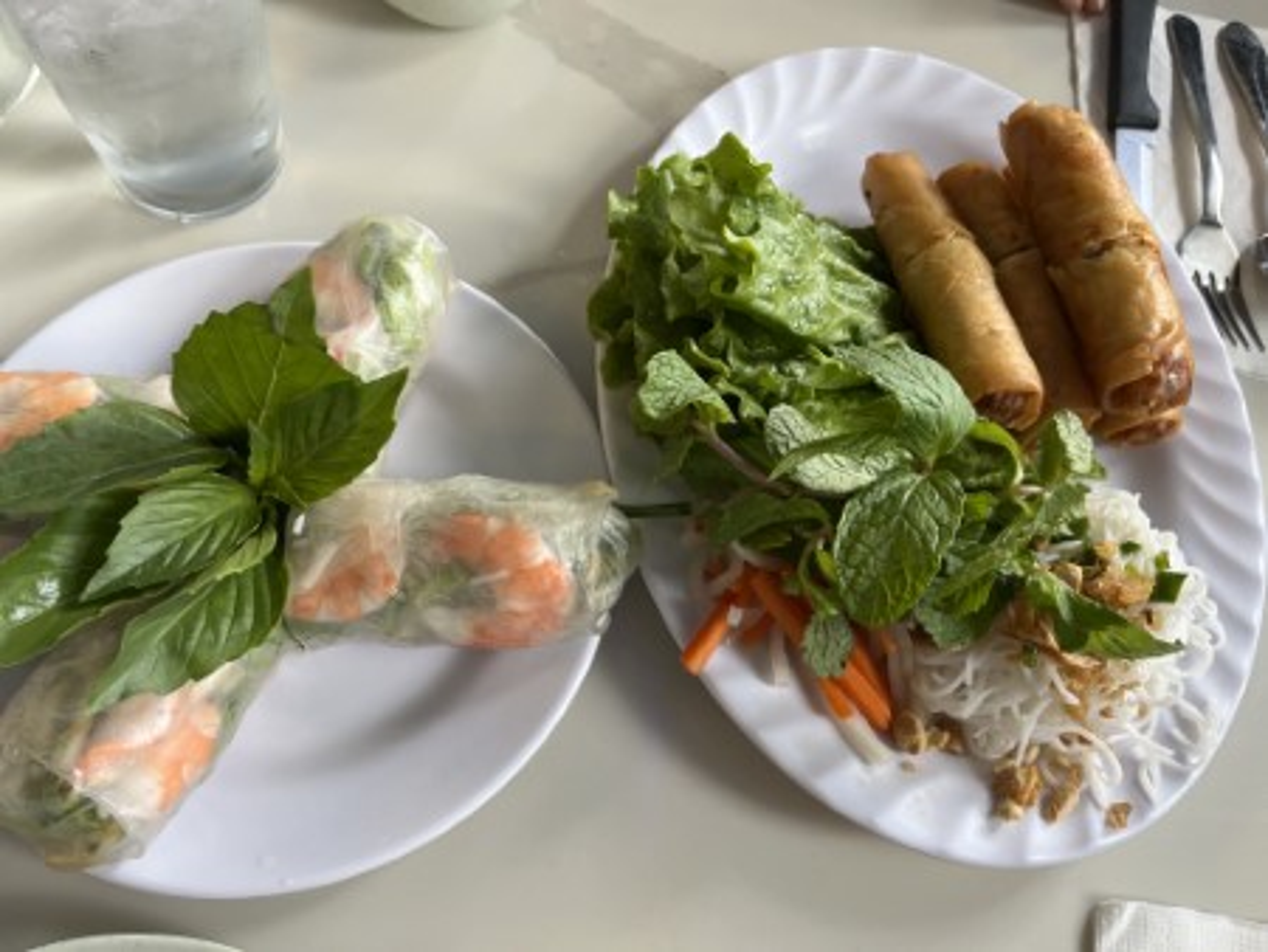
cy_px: 476
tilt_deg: -66.2
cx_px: 634
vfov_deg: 53.1
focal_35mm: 26
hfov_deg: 67.3
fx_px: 953
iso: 100
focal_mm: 5.1
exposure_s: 1/120
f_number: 1.6
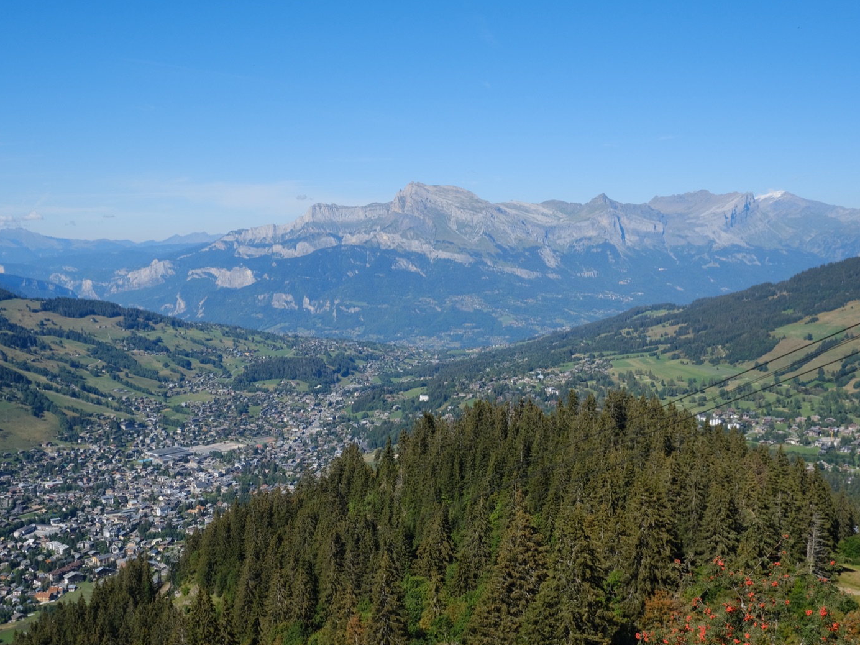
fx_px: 994
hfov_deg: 46.7
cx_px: 384
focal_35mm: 40
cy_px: 329
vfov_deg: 36.0
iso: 320
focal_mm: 24.2
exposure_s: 1/1000
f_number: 6.4
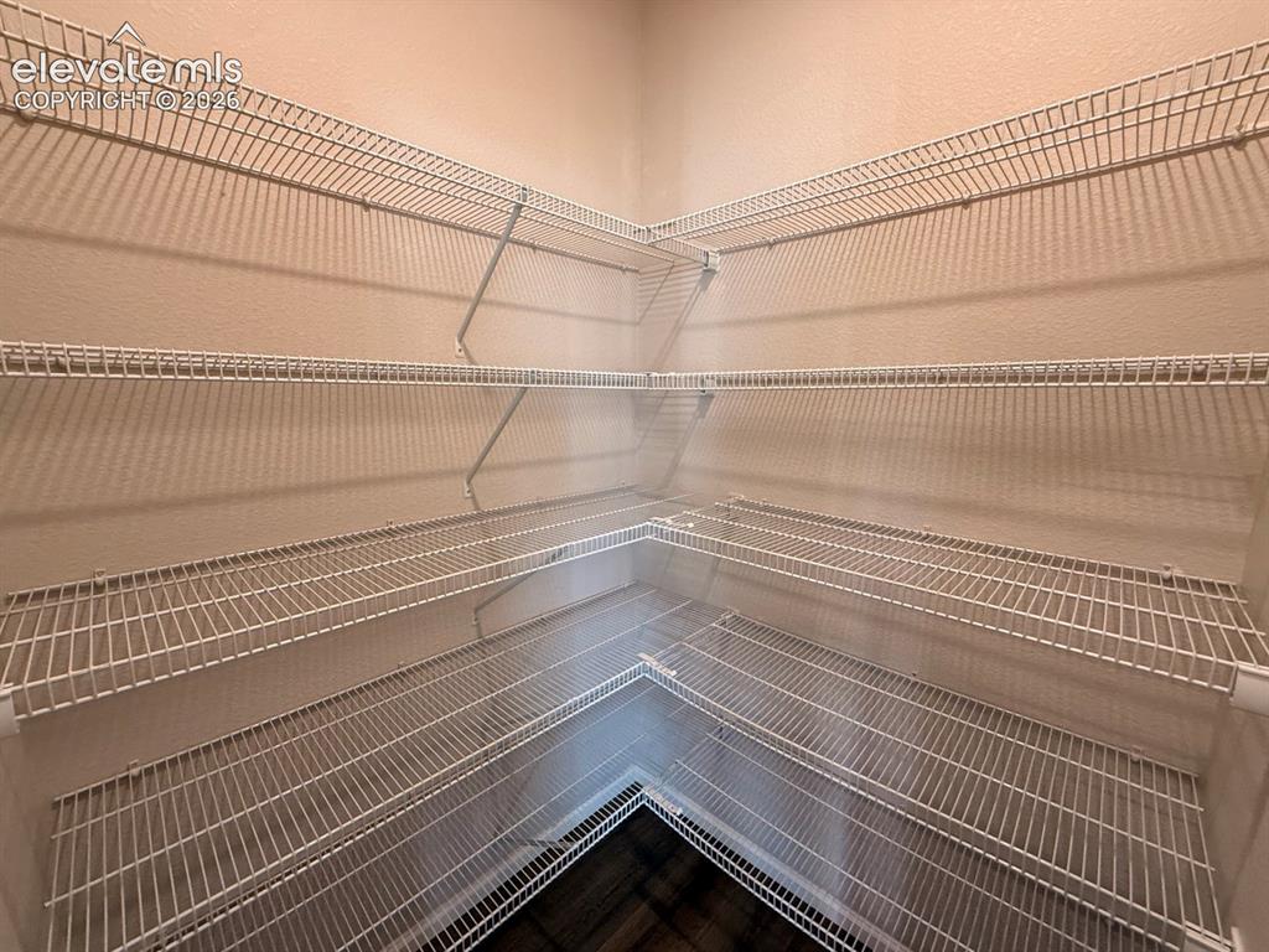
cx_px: 634
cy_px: 476
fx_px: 513
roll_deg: -0.4
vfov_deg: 85.7
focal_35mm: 14
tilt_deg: -8.2
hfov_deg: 102.1
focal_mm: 2.22
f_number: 2.2
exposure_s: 1/60
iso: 250
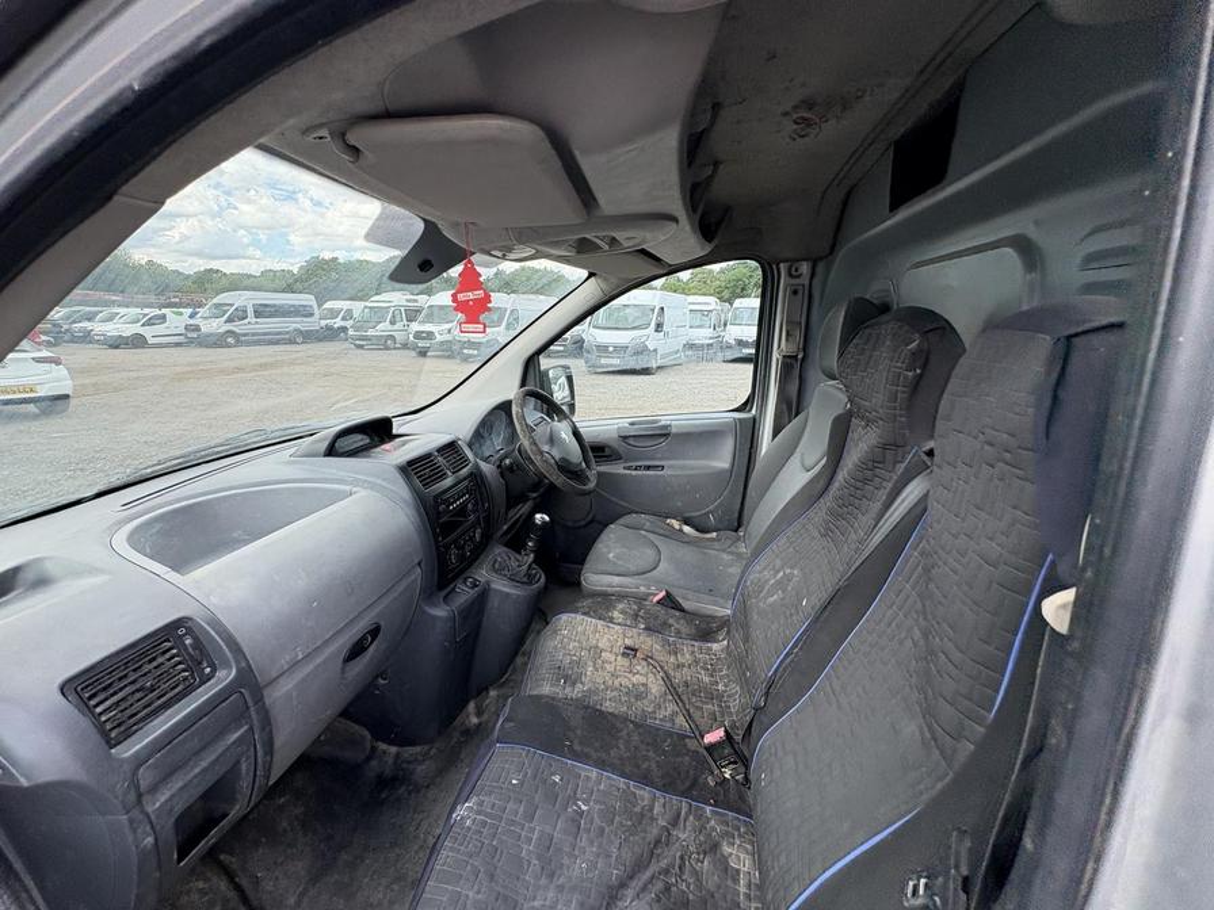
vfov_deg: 85.7
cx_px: 607
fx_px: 491
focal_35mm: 14
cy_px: 455
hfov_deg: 102.1
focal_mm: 2.22
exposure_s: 1/295
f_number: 2.2
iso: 50
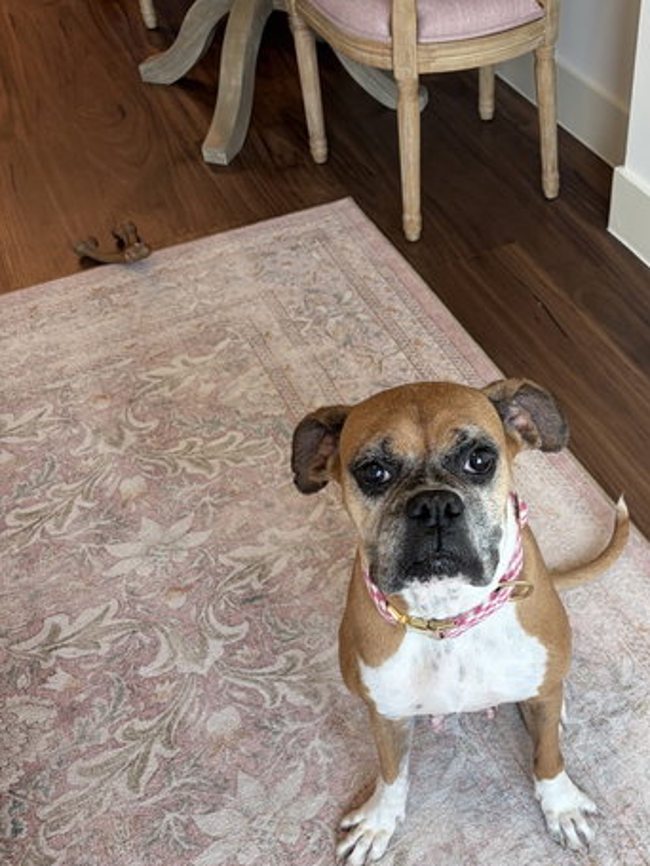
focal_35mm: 38
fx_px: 951
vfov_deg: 48.9
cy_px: 404
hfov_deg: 37.0
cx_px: 473
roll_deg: +1.9
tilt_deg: -42.5
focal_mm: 5.96
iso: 80
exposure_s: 1/60
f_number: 1.6
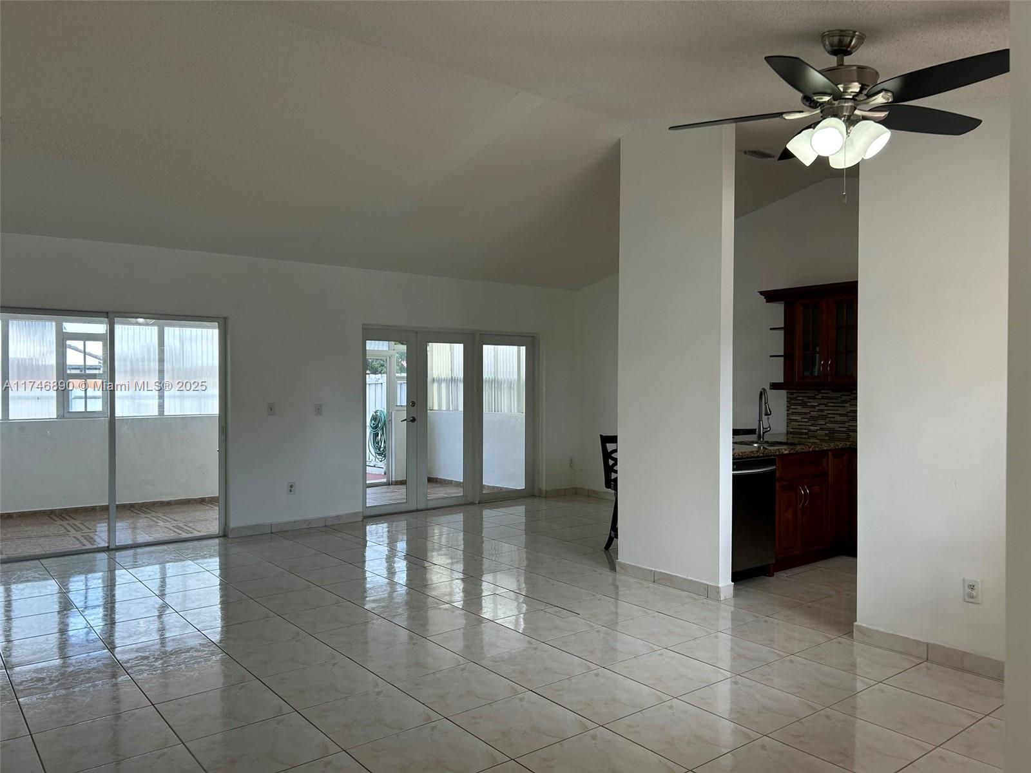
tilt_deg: -1.2
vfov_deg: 53.1
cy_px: 386
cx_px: 516
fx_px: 774
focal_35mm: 26
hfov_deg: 67.3
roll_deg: -0.1
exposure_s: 1/225
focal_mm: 5.7
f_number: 1.5
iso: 50
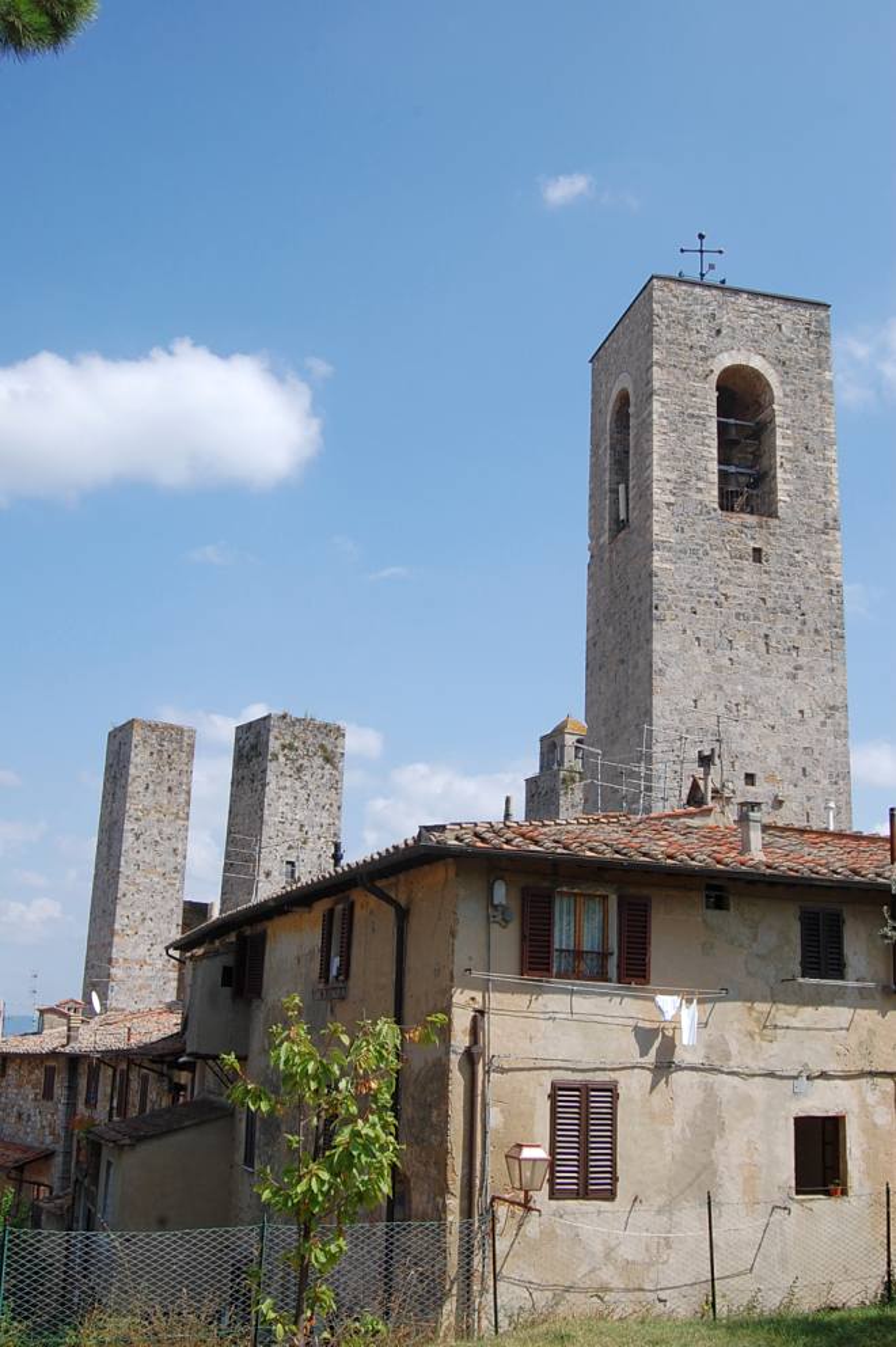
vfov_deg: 53.2
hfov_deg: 36.8
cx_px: 448
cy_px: 674
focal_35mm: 36
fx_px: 1346
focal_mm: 24
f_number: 10
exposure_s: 1/250
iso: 200
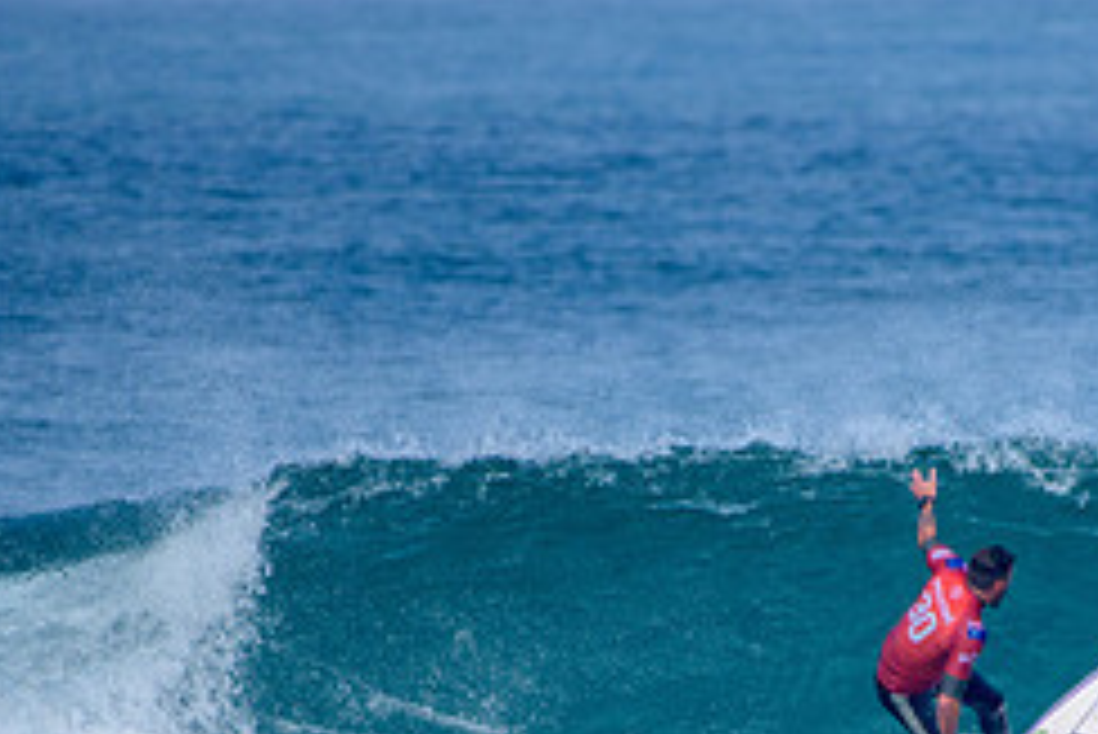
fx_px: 36315
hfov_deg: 1.7
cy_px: 781
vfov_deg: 1.2
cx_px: 918
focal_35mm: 1190
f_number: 5.6
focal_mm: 500
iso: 200
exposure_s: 1/2000
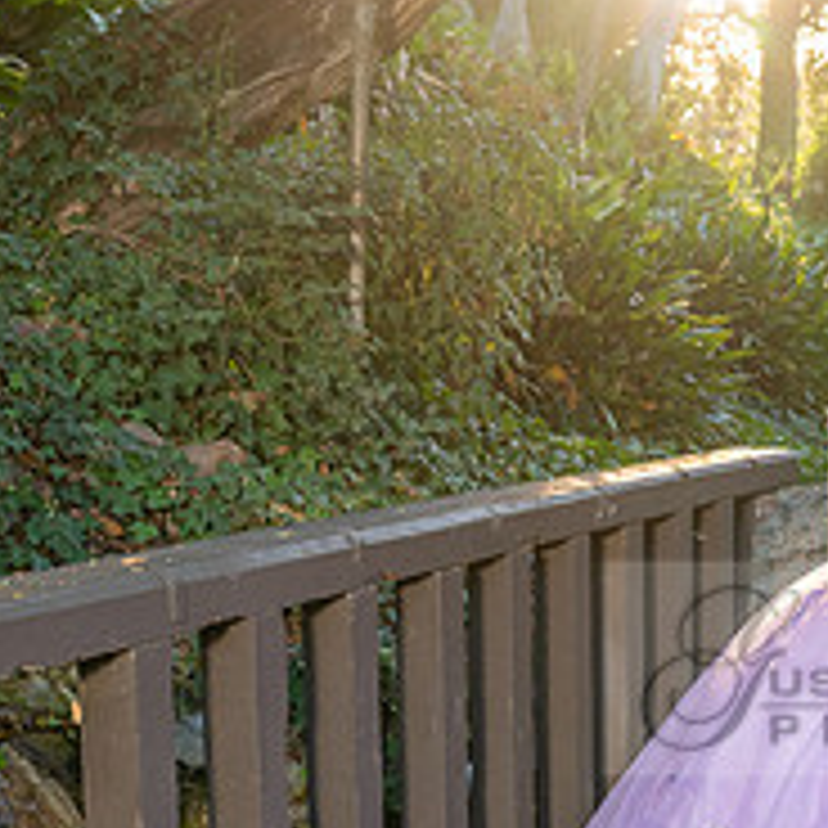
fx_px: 2138
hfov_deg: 20.5
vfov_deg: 21.6
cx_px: 994
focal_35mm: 79
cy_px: 668
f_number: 4
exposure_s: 1/200
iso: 400
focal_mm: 29.5
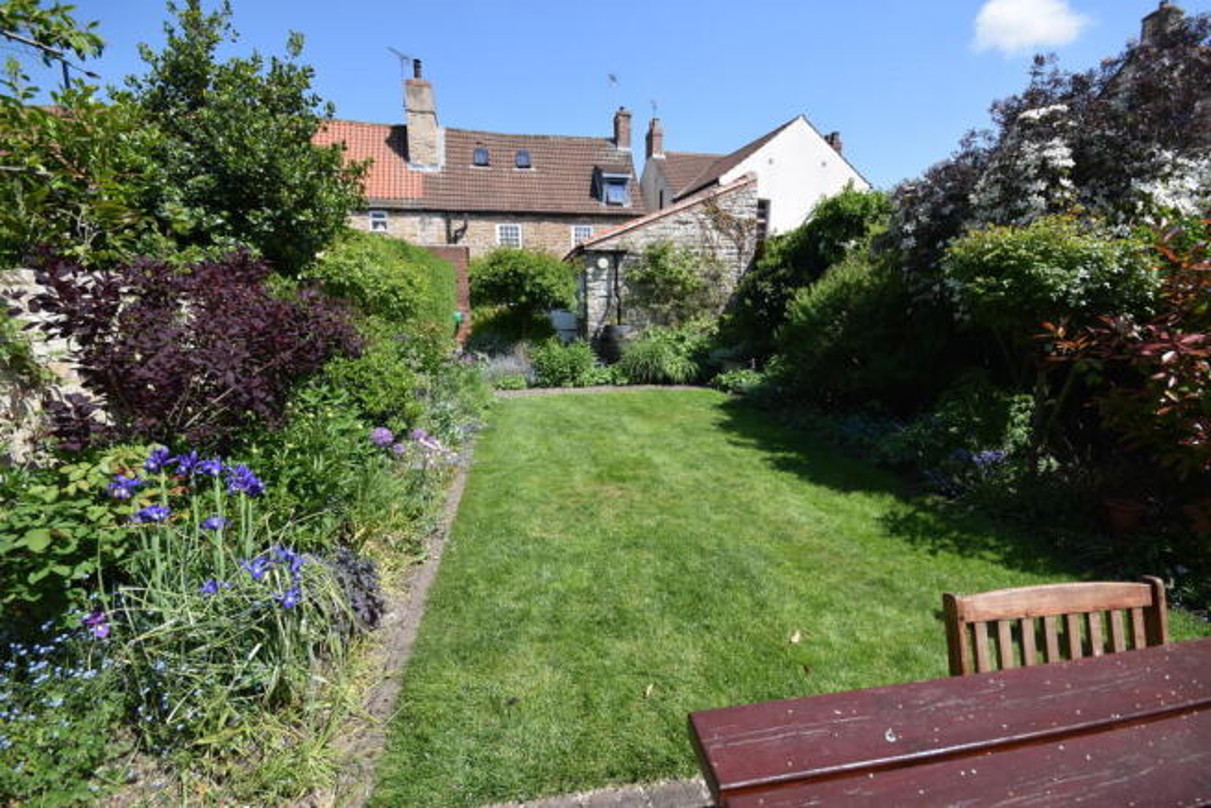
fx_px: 505
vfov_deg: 77.4
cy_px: 404
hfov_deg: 100.4
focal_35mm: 15
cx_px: 606
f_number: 9
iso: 200
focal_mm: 10
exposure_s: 1/320
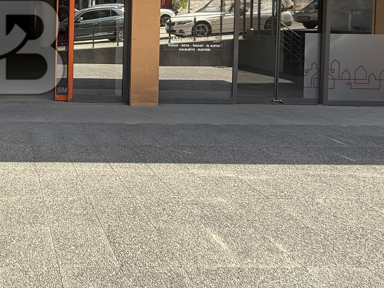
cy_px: 23
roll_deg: -0.9
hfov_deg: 48.8
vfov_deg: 41.4
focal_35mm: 31
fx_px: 344
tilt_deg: -0.8
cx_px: 7
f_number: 2.2
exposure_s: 1/296
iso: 64
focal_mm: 2.22
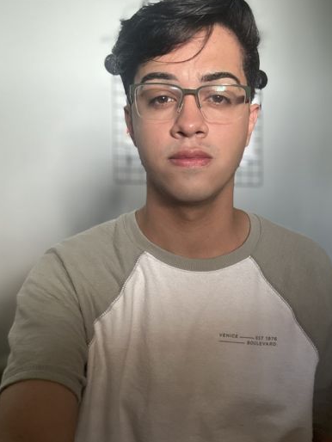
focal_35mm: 35
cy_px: 224
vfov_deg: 52.6
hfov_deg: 40.6
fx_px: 447
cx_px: 189
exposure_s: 1/60
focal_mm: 2.69
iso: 200
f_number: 1.9
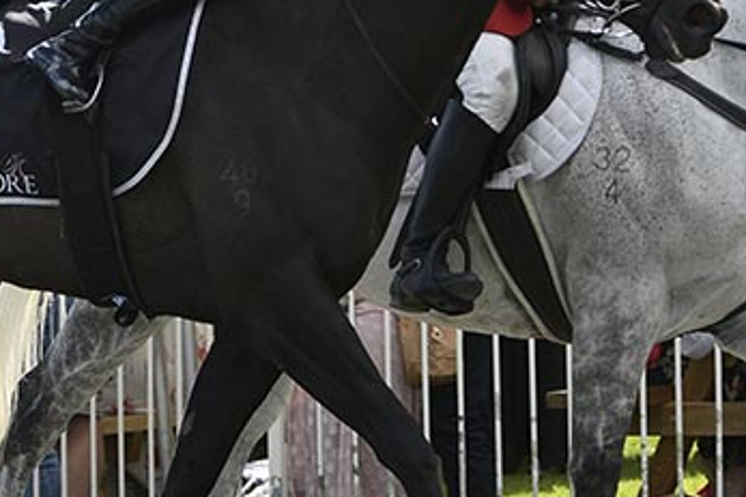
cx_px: 224
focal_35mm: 476
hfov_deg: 4.3
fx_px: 9859
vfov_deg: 2.9
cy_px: 94
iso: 125
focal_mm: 110
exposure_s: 1/800
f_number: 4
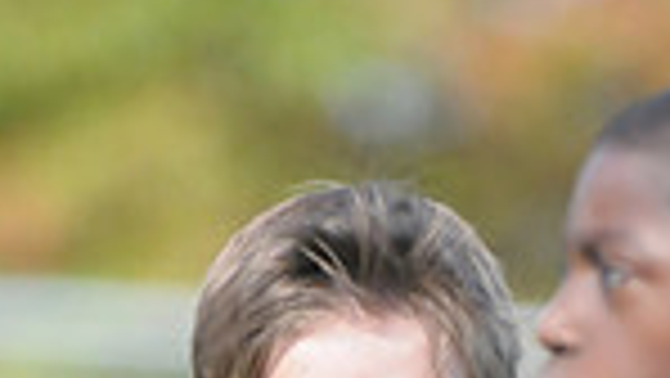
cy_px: 1125
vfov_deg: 0.7
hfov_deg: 1.2
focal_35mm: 1766
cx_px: 461
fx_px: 31391
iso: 1600
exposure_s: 1/3200
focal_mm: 290
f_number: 4
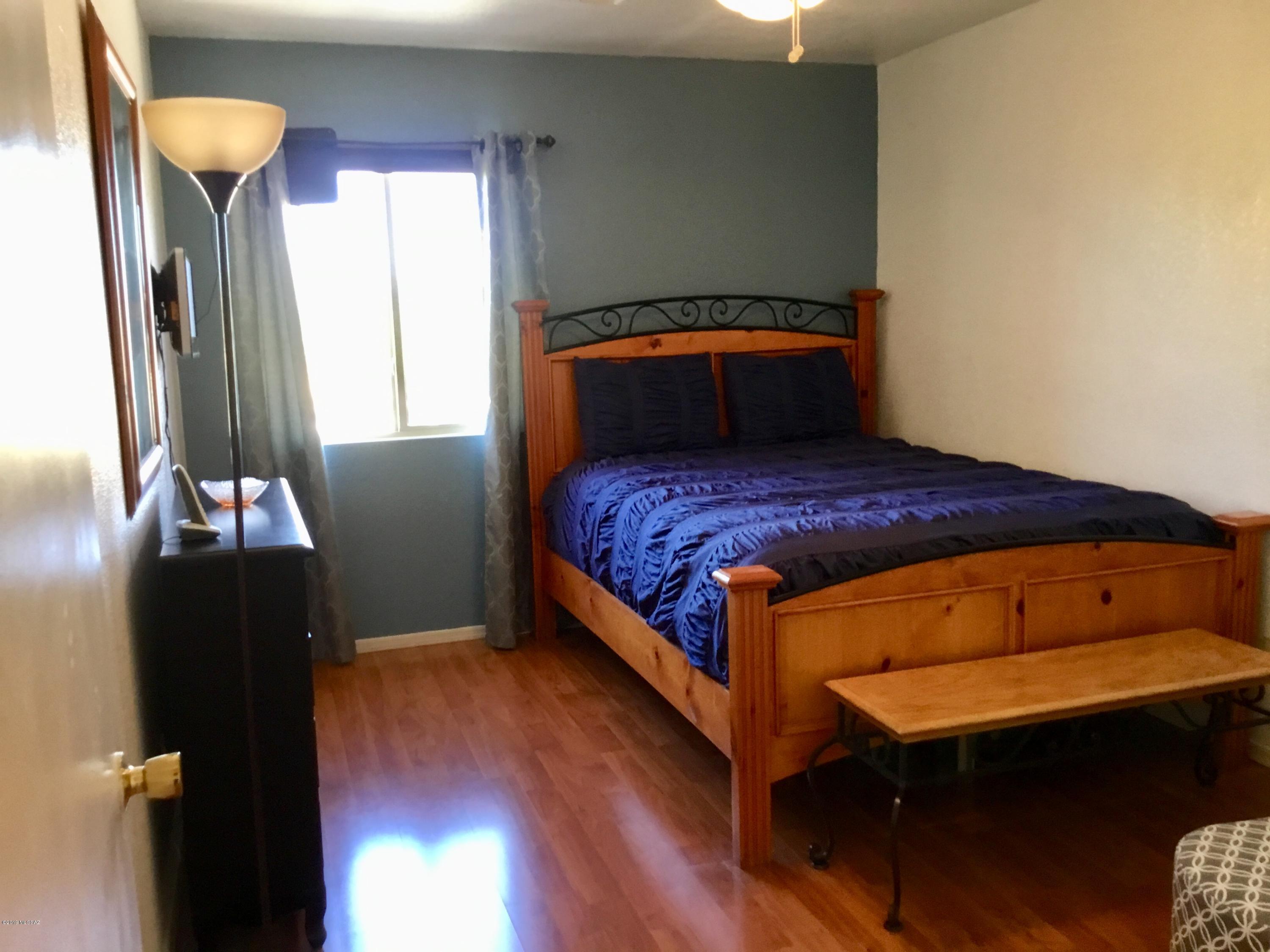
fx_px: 1137
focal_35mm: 31
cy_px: 476
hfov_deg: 58.4
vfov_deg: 45.4
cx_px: 635
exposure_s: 1/30
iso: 100
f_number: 2.4
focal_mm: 3.3
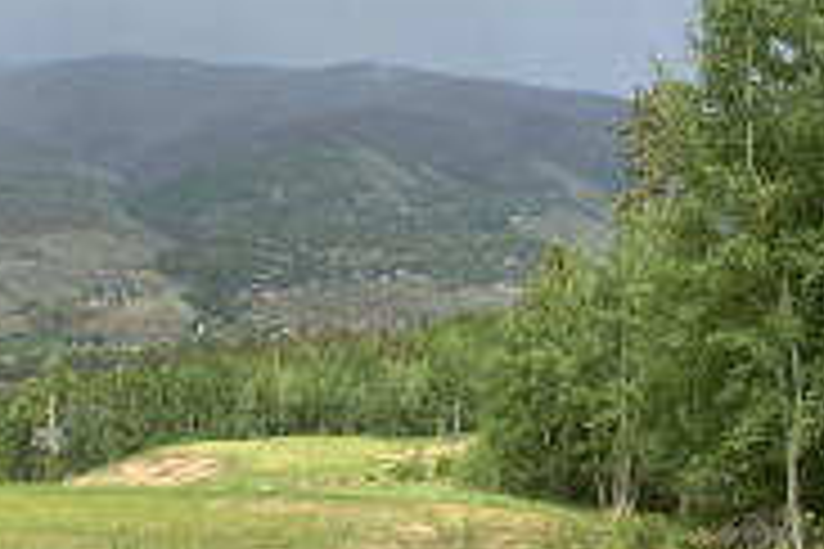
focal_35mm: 54
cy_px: 382
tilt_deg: -4.1
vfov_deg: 24.9
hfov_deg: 36.9
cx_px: 392
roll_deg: -0.1
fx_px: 1236
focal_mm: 4.25
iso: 32
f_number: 1.8
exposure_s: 1/724
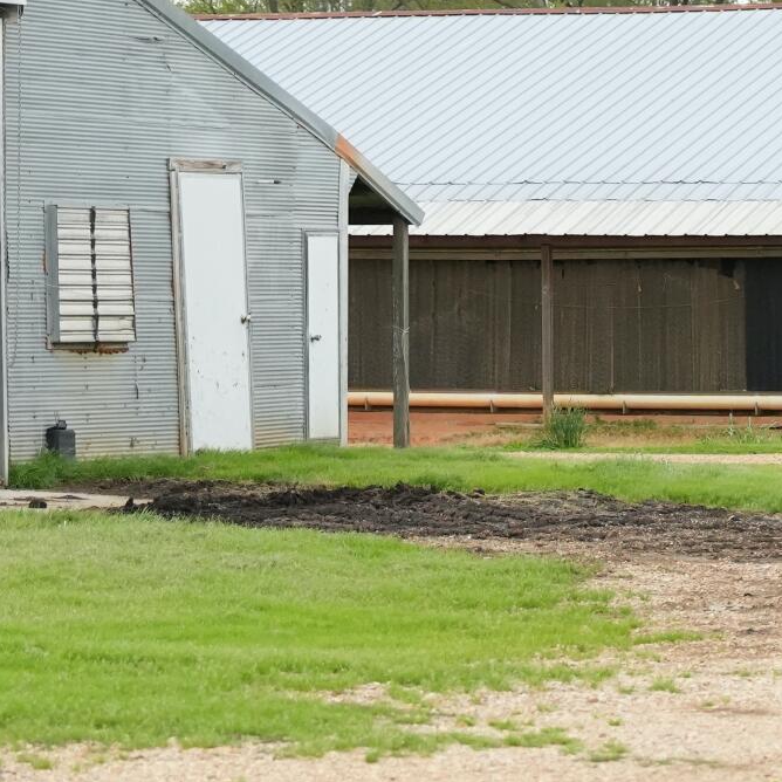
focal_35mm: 210
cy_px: 325
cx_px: 873
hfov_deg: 8.3
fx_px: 5367
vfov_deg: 8.3
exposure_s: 1/8000
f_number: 2.8
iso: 2000
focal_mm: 55
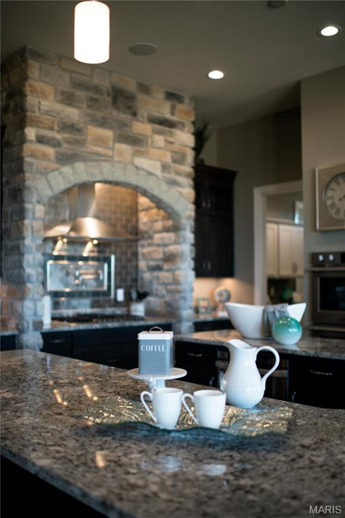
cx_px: 172
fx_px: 503
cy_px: 259
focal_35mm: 35
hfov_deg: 37.9
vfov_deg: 54.4
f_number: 1.4
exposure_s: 1/640
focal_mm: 35
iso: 400
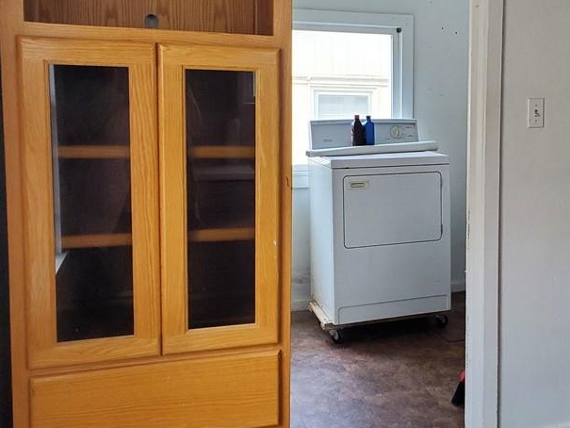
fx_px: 725
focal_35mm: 44
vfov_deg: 32.8
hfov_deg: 40.6
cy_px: 179
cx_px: 480
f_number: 2.4
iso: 320
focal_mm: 4.3
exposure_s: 1/120
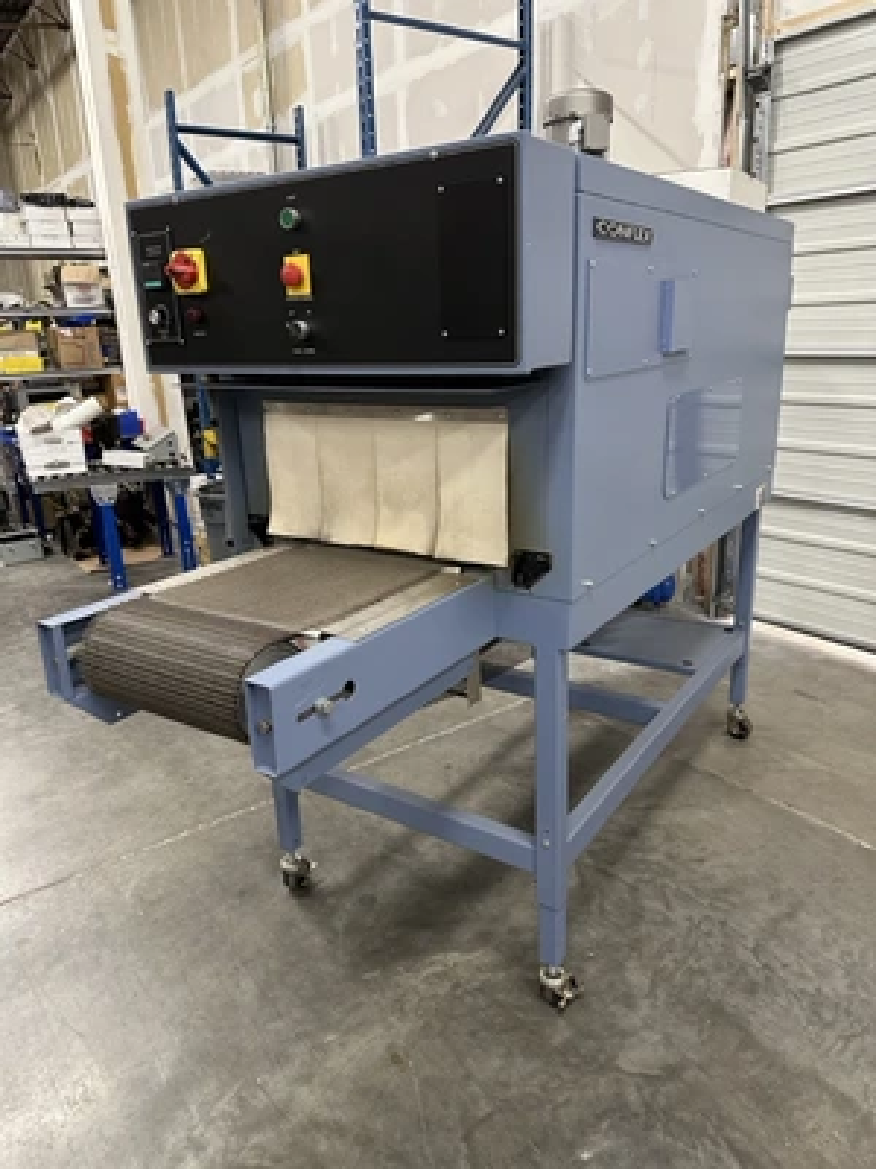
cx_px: 438
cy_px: 584
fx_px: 810
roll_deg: +2.0
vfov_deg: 71.6
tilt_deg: -16.5
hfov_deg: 56.8
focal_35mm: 24
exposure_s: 1/60
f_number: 1.78
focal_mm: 6.86
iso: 400
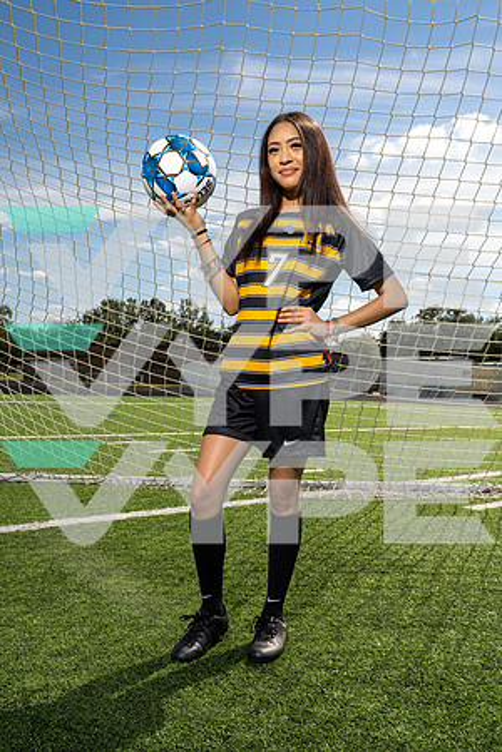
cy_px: 376
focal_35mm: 34
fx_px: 711
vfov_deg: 55.8
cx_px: 251
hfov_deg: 38.9
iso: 100
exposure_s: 1/250
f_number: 8
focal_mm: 34
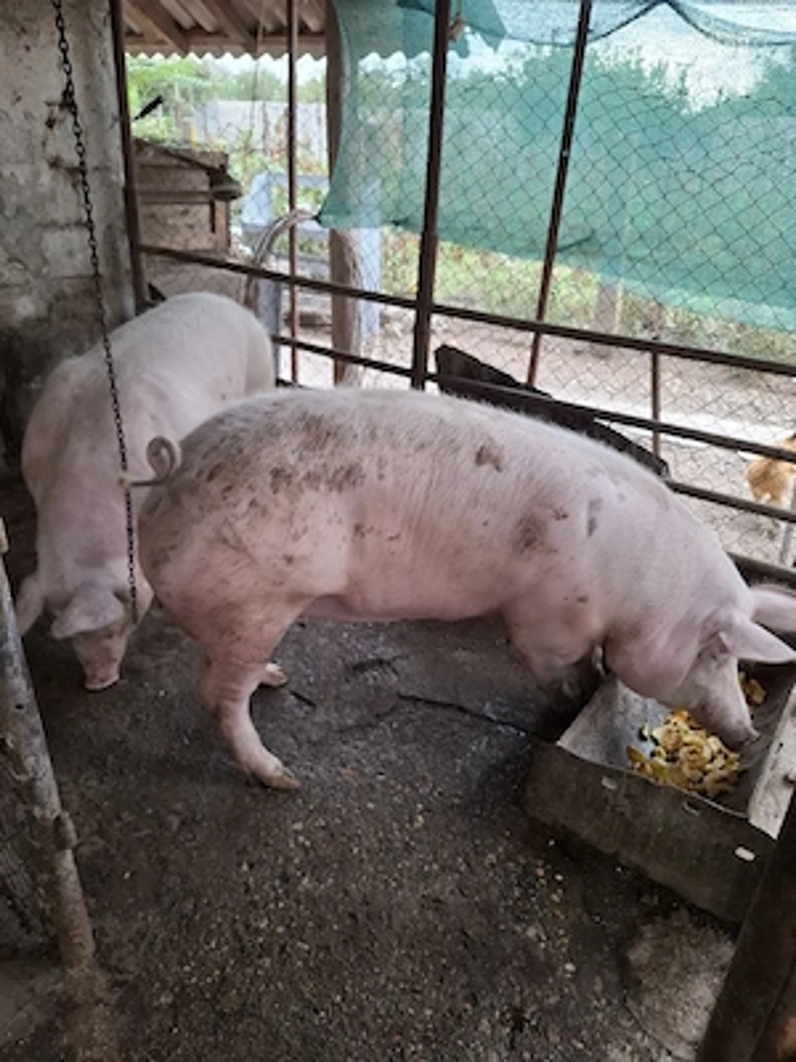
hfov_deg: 58.9
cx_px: 398
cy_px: 531
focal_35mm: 23
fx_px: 705
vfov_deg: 73.9
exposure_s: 1/100
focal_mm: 5.54
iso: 80
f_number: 1.8
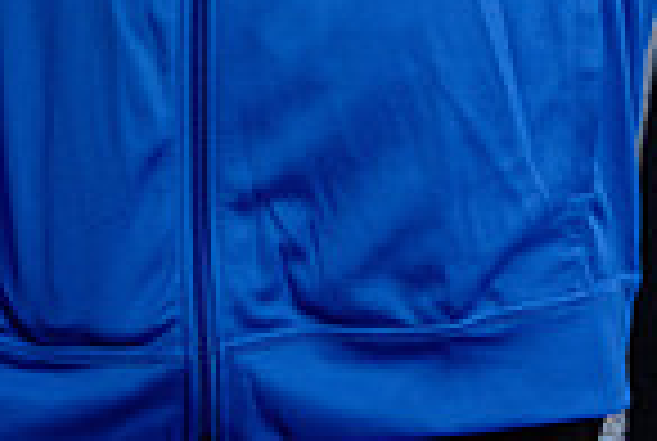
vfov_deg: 10.0
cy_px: -558
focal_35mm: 123
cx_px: 261
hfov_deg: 16.6
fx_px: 2249
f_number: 7.1
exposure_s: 1/250
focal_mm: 40
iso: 200
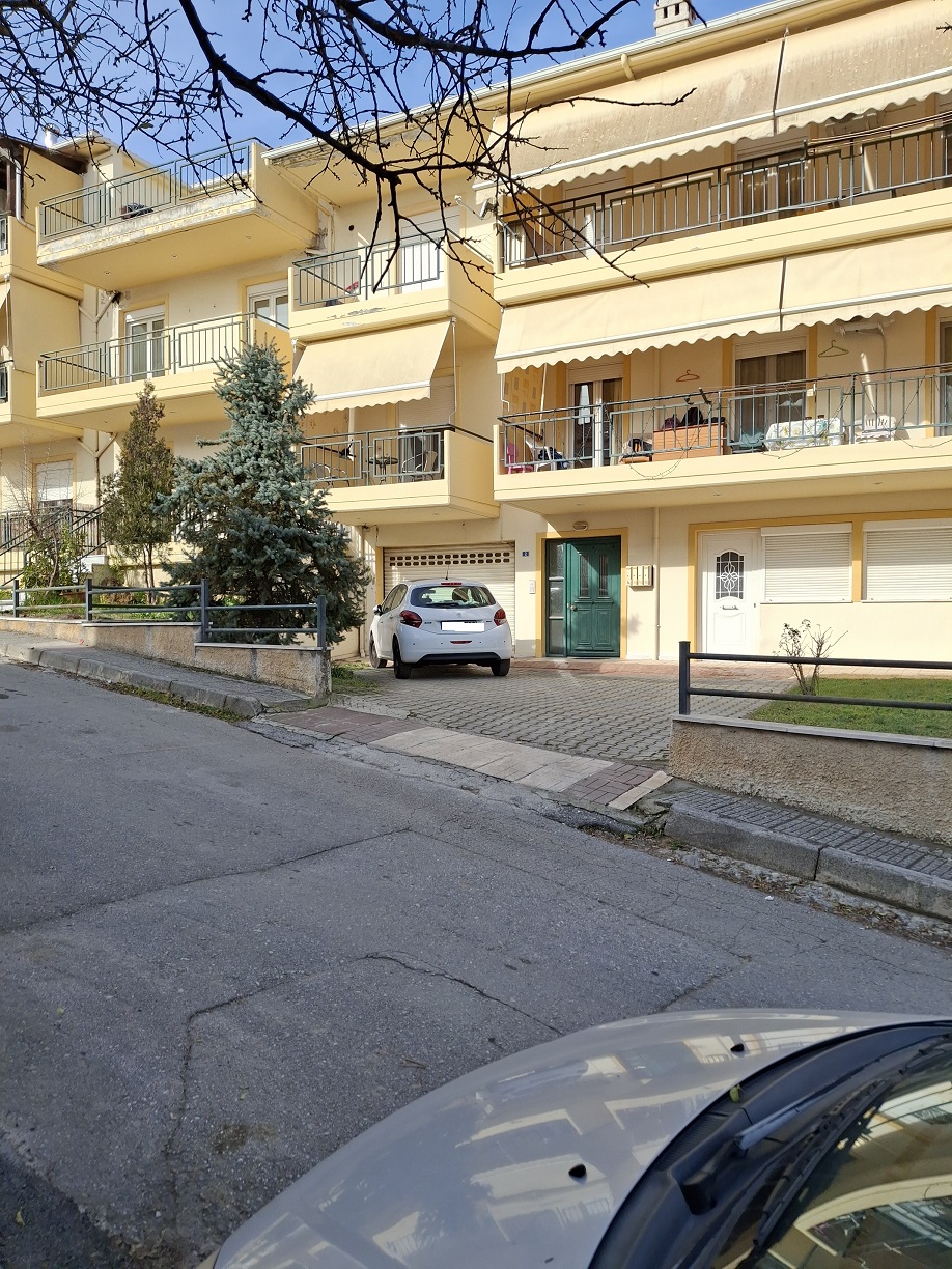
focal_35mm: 25
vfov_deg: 69.4
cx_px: 476
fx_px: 917
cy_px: 634
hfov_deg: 54.9
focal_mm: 4.69
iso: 32
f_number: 1.8
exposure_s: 1/1712
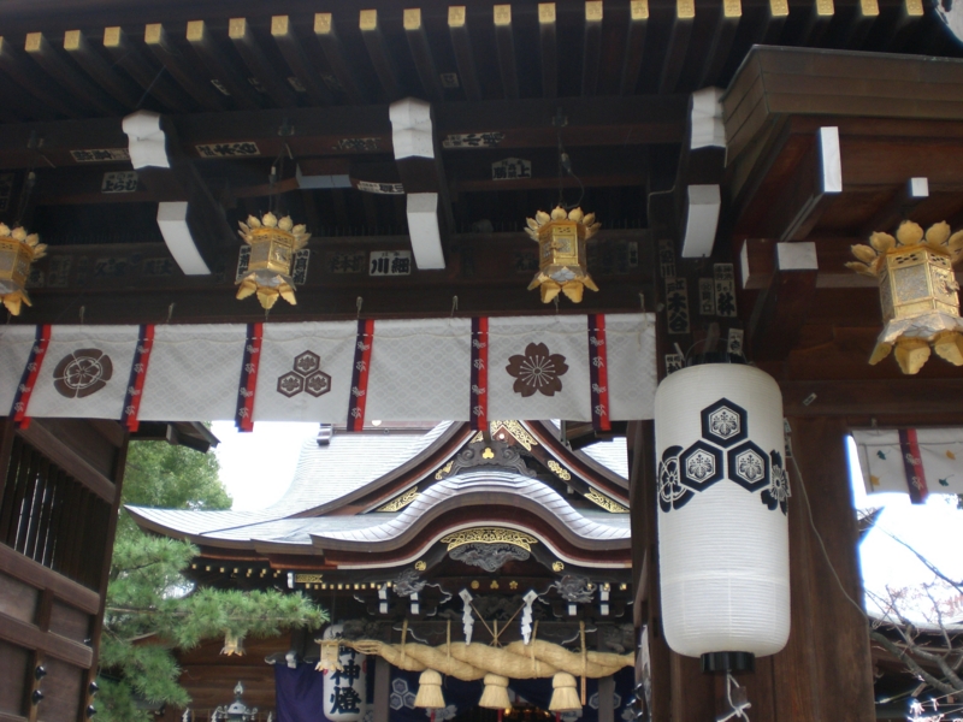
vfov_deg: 37.7
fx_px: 1057
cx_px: 482
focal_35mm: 38
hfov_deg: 49.0
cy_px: 361
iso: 100
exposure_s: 1/60
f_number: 3.1
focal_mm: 6.3
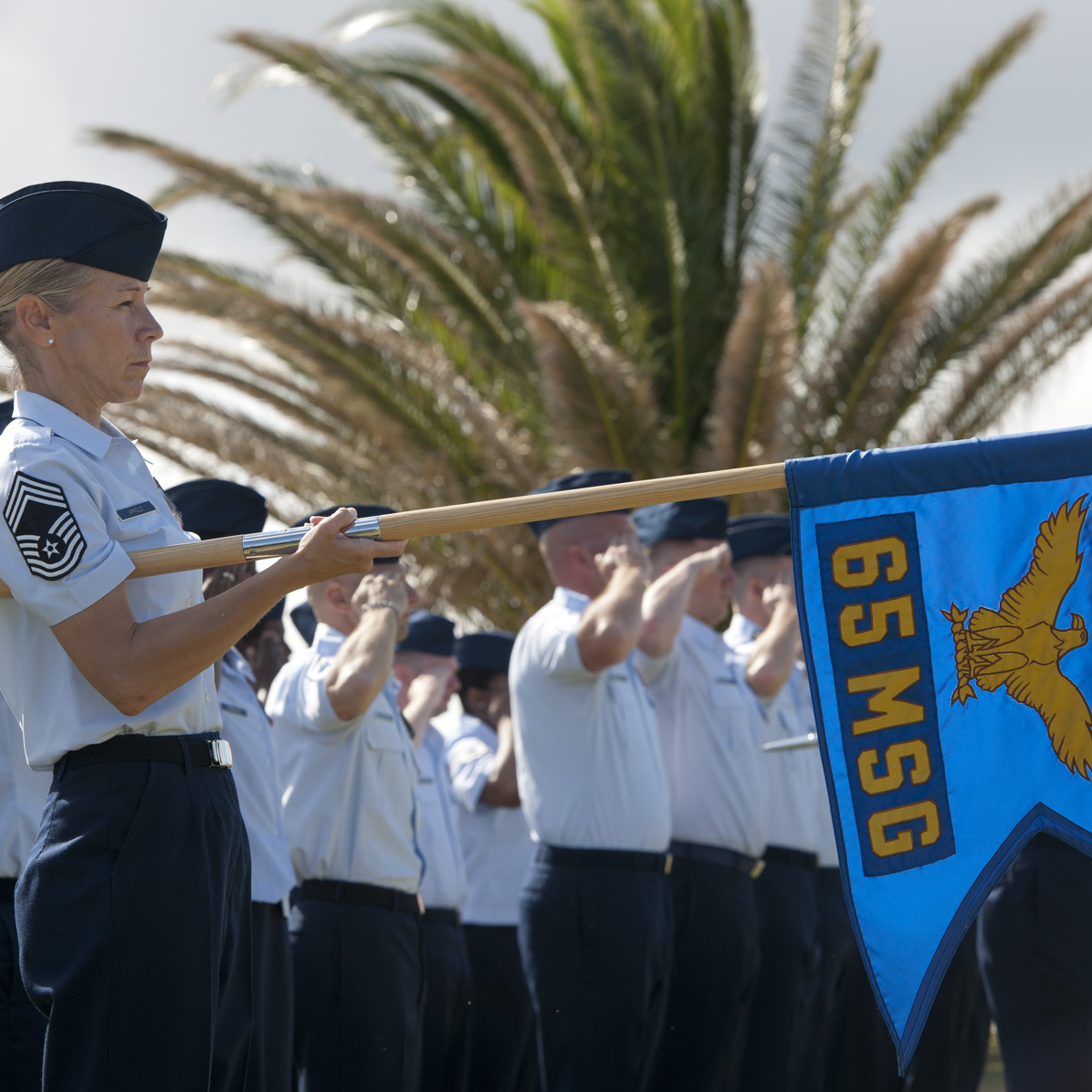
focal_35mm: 179
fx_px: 6389
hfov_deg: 9.8
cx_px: 571
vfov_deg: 9.8
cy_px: 545
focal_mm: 140
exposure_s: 1/400
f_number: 8
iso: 200
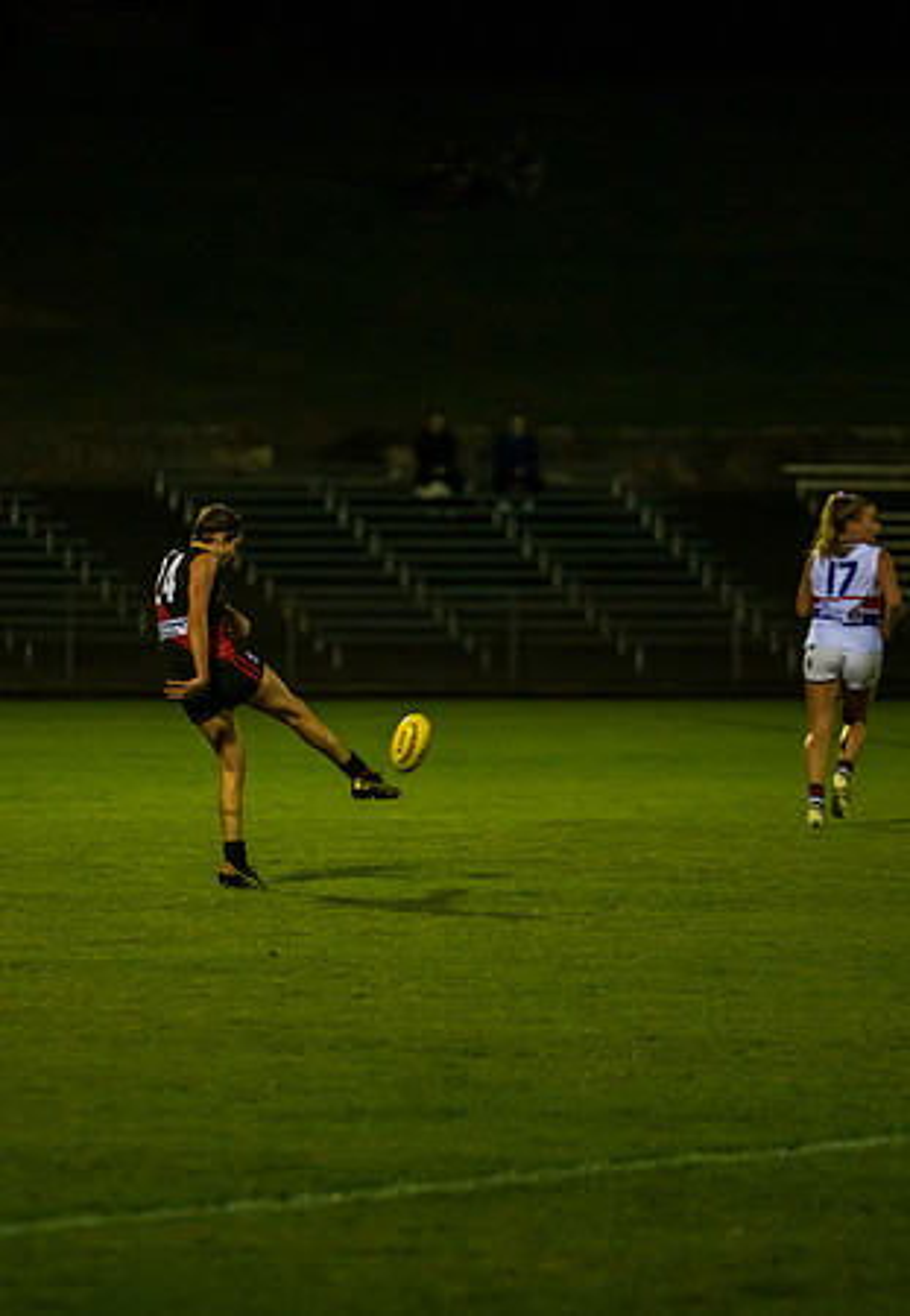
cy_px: 701
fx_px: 12001
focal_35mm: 324
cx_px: 219
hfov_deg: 4.3
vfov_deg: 6.3
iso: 3200
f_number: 2.8
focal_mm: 200
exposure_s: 1/1000
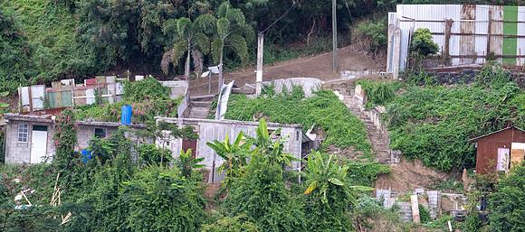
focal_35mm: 439
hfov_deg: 5.2
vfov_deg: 2.3
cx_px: 262
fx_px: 5830
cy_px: 126
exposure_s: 1/1000
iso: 2200
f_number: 8
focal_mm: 400
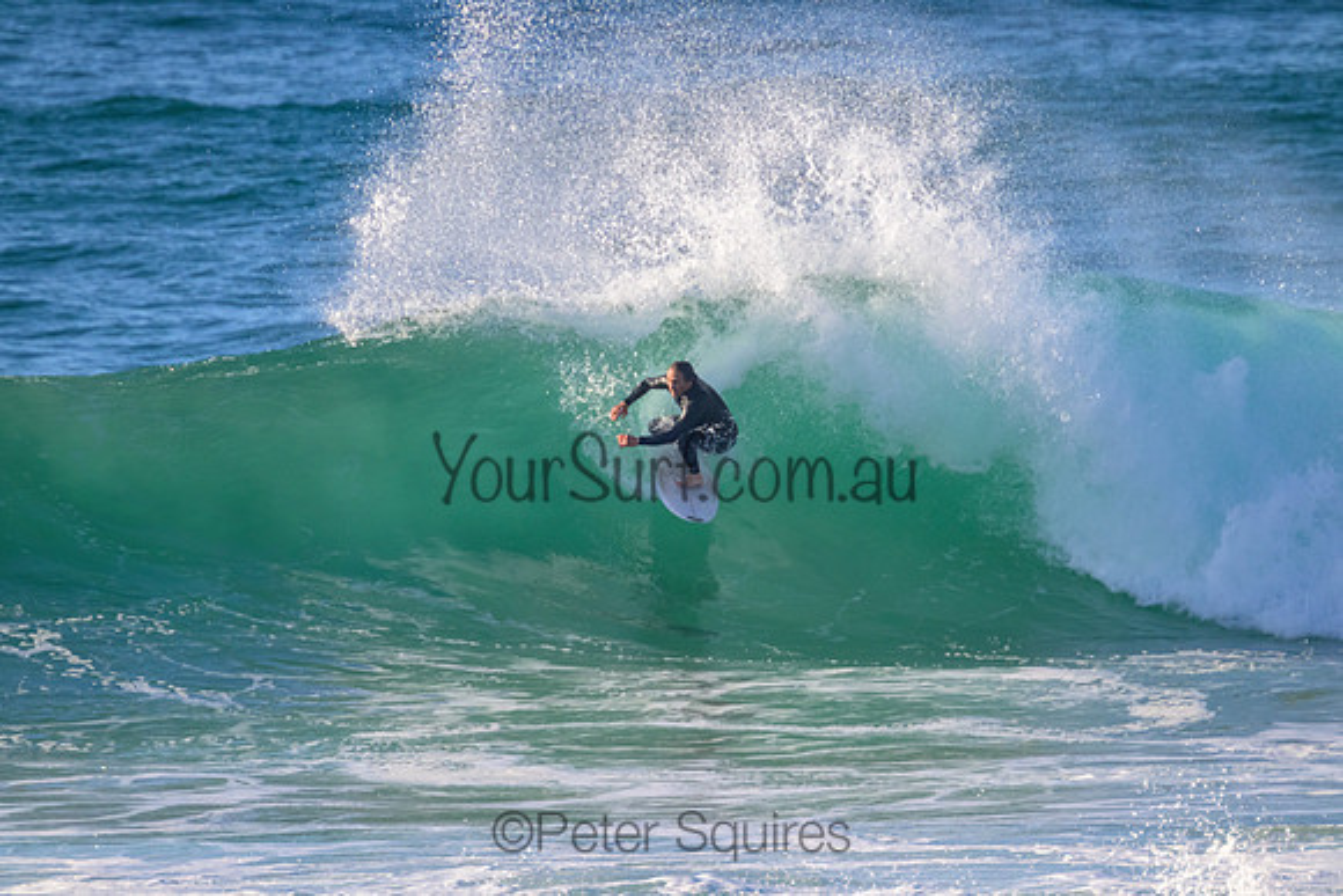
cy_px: 448
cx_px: 672
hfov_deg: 2.6
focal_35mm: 800
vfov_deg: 1.7
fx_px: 29850
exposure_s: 1/1250
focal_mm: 800
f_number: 11
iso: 1400
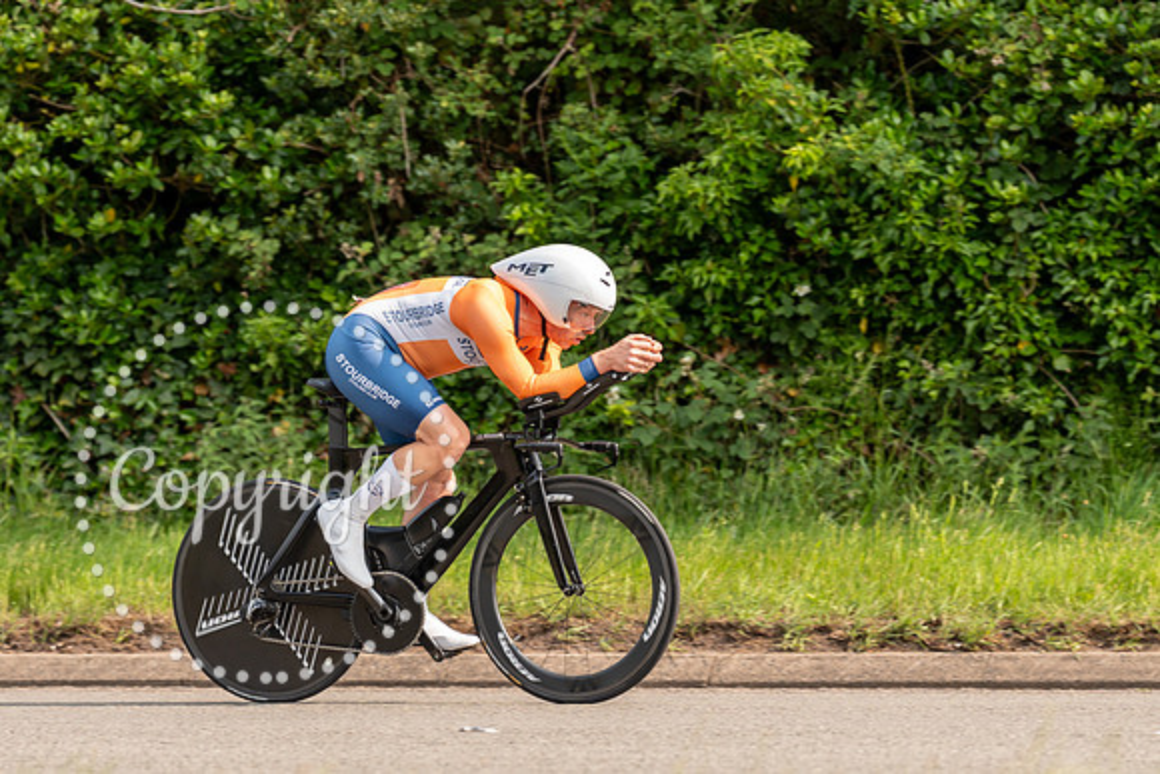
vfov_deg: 6.3
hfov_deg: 9.4
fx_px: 7026
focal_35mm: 218
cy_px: 456
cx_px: 624
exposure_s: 1/1000
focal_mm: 158
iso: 200
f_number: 3.2
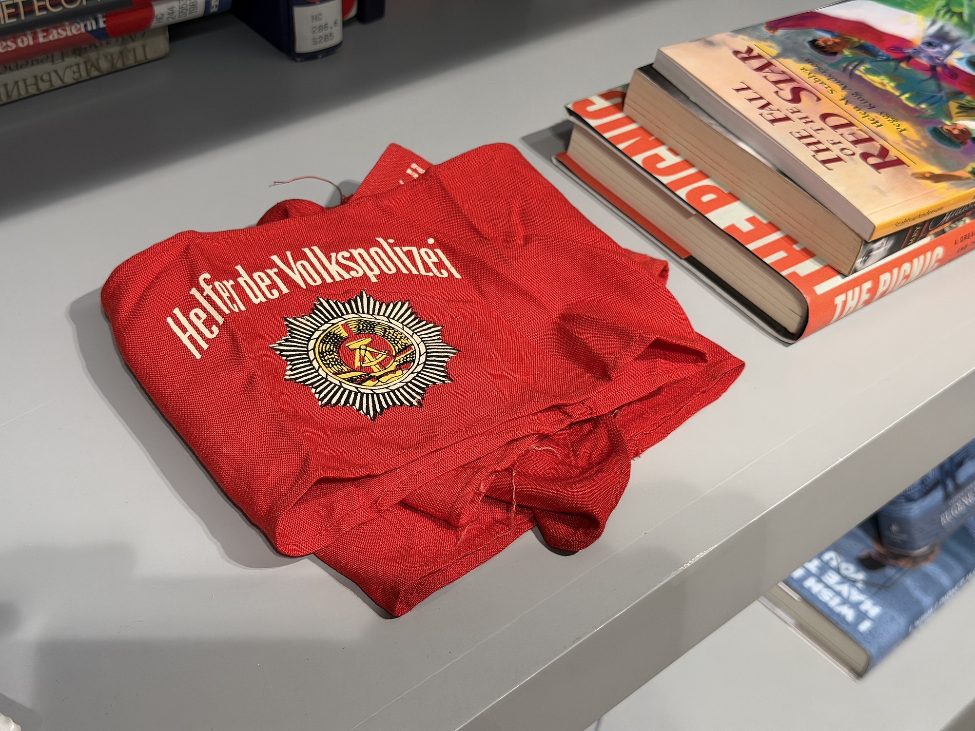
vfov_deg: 30.3
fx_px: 1352
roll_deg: -11.3
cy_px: 366
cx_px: 488
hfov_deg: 39.7
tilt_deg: -42.3
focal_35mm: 48
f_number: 1.78
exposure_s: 1/60
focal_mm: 6.76
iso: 50
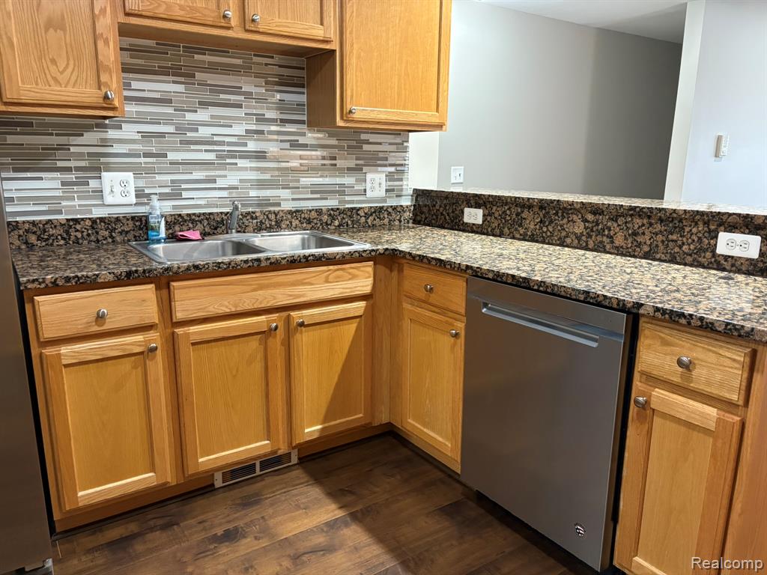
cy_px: 288
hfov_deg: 67.3
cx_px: 384
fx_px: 576
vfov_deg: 53.1
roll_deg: -0.1
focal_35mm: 26
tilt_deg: -12.7
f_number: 1.6
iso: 500
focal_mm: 5.96
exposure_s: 1/40
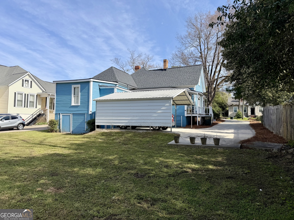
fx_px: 204
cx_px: 147
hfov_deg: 71.6
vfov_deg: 56.8
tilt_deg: +3.9
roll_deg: +0.1
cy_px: 110
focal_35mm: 24
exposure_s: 1/3021
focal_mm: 6.76
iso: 80
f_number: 1.78
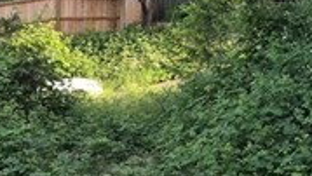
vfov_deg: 11.1
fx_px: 902
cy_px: 87
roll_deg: -1.3
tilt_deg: -2.0
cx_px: 61
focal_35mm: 109
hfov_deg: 19.4
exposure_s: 1/231
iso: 20
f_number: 1.8
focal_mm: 3.99
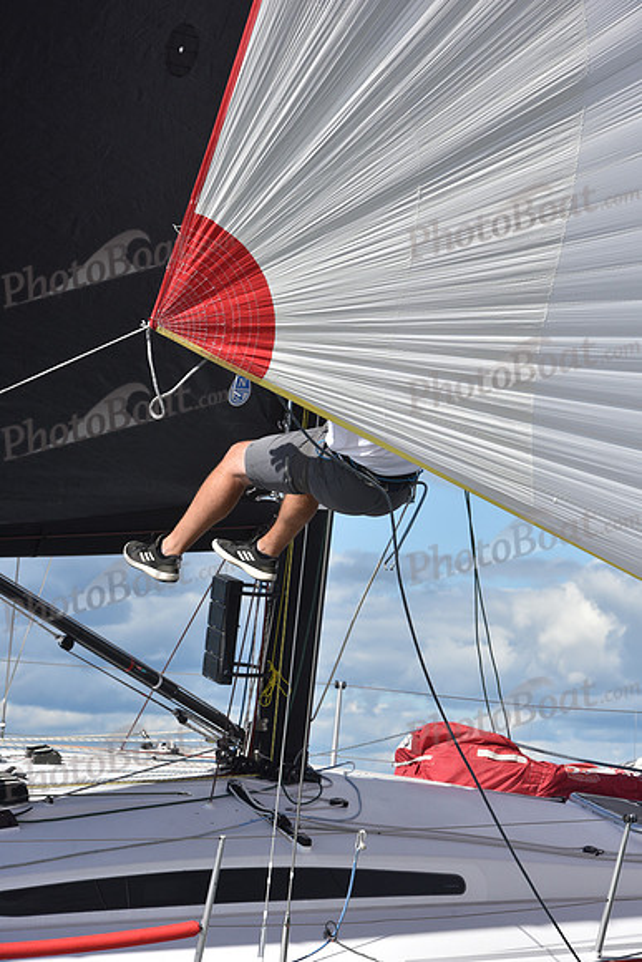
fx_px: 3475
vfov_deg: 15.8
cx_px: 321
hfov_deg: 10.6
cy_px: 481
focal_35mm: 130
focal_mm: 130
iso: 250
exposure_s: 1/640
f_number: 10
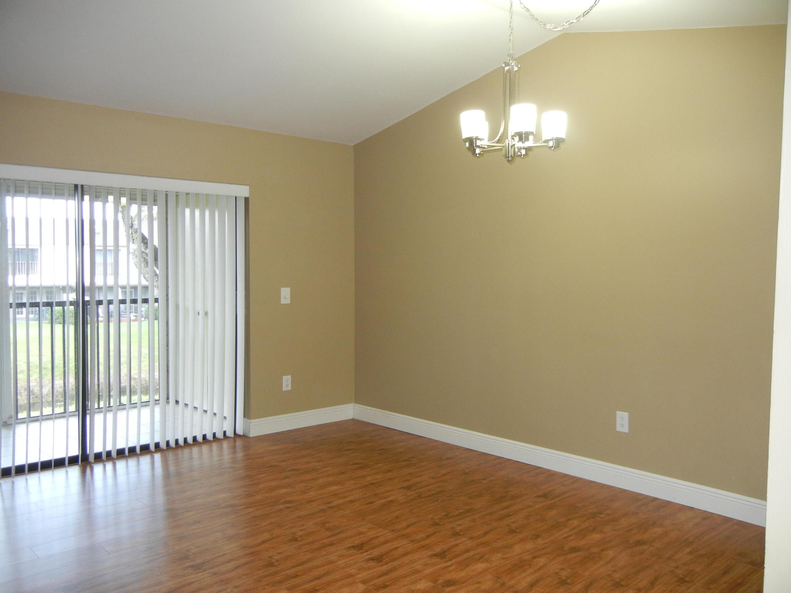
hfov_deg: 60.0
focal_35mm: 30
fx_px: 686
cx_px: 396
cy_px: 296
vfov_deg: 46.8
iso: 294
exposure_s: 1/30
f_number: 3.5
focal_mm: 5.4
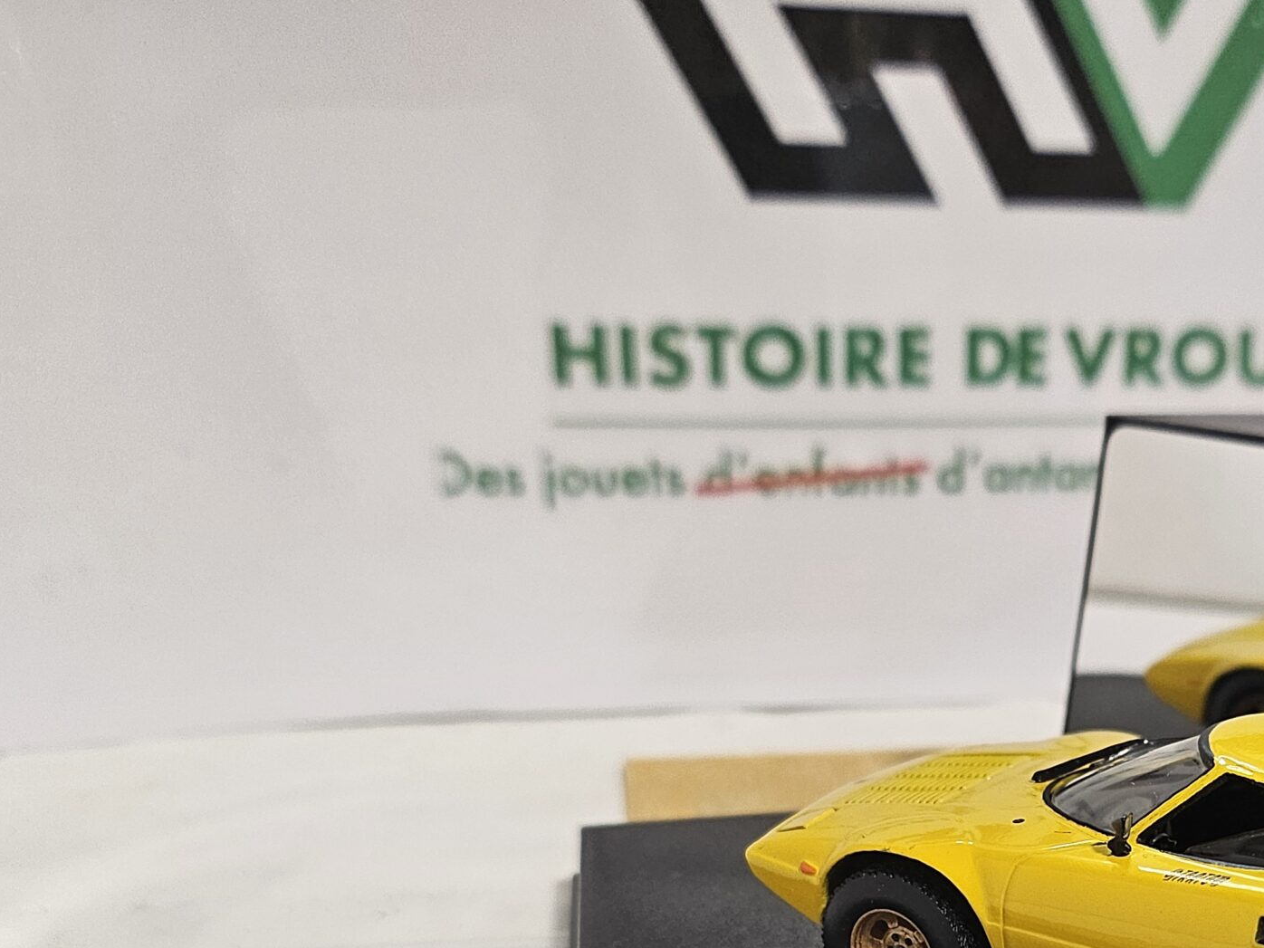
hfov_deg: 41.4
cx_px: 982
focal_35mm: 44
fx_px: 1607
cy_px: 847
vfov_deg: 31.4
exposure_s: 1/100
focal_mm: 5
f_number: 1.8
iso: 200
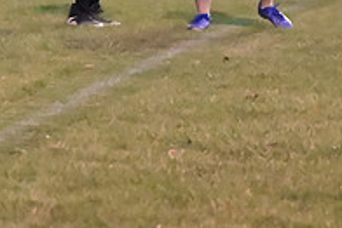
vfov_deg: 3.1
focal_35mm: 443
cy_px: -62
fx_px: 4211
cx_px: -155
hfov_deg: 4.6
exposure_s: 1/400
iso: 6400
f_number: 4
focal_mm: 100
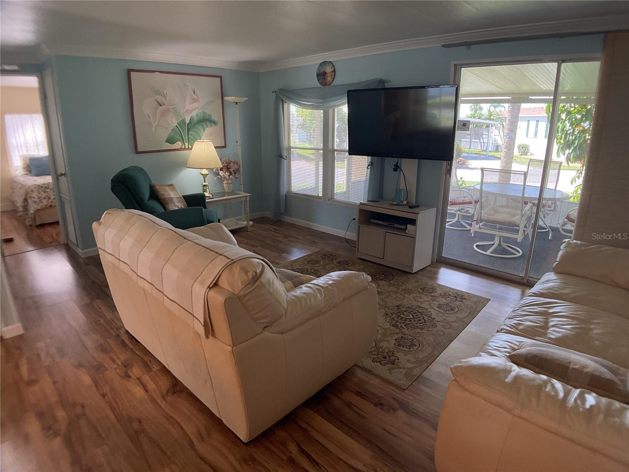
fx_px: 527
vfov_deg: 48.2
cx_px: 314
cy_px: 236
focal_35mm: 29
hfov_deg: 61.7
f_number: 1.8
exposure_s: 1/120
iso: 32
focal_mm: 3
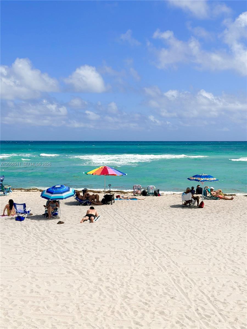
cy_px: 164
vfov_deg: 39.7
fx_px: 457
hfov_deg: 30.3
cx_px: 124
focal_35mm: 48
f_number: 1.78
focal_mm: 6.76
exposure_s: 1/13333
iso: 80
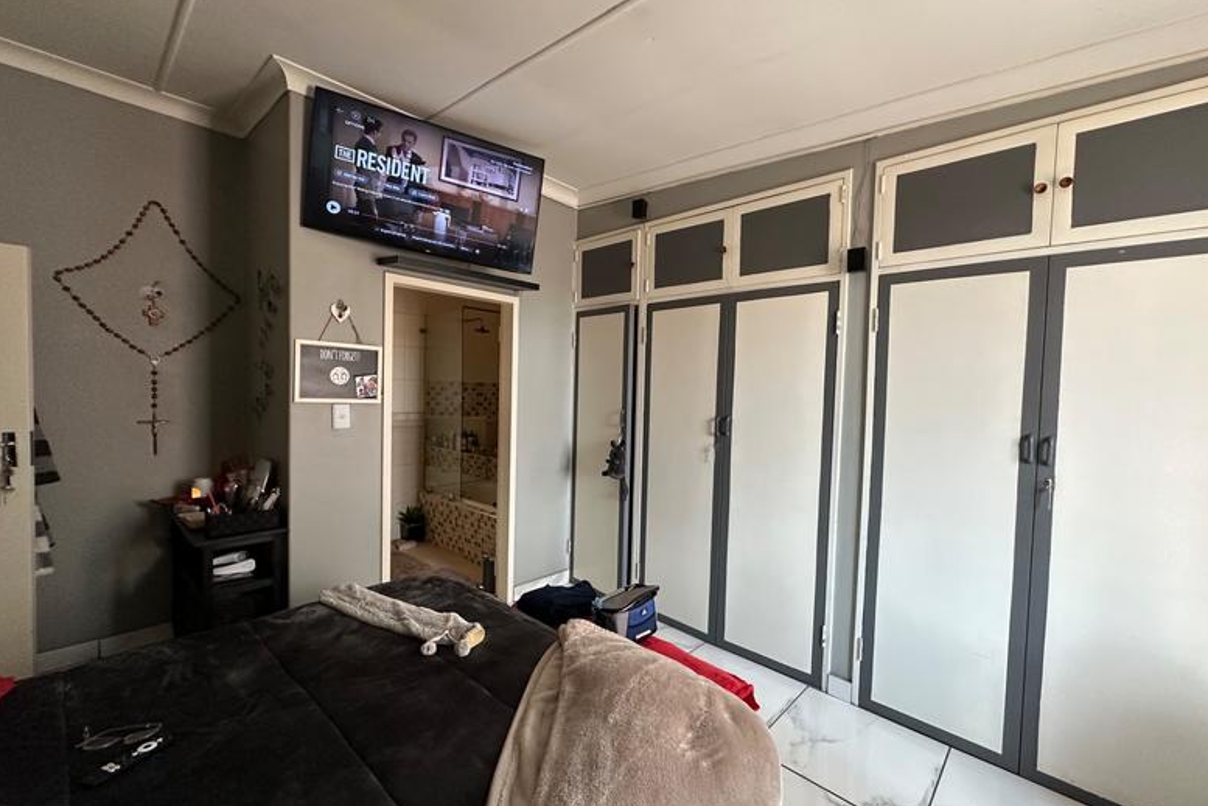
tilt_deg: -0.3
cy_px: 408
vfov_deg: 77.3
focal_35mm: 15
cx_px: 617
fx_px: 503
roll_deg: -1.7
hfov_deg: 100.4
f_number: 2.2
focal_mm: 2.22
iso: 320
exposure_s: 1/79
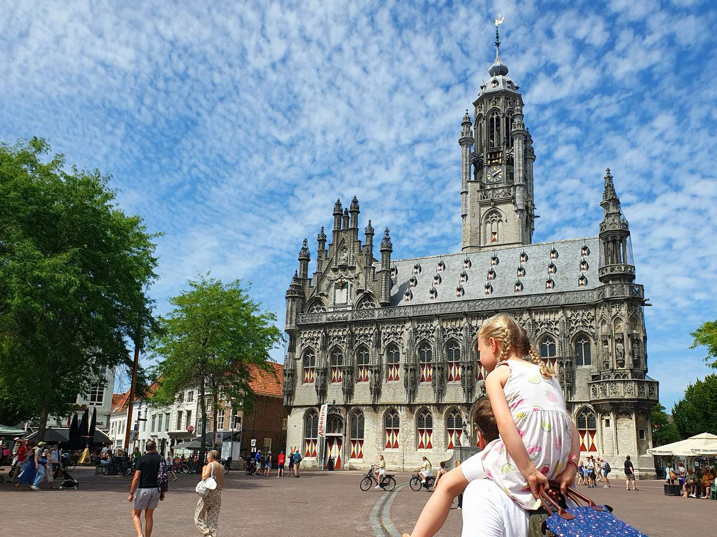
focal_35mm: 30
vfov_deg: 46.7
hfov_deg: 59.8
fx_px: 621
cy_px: 296
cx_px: 396
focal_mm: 4.3
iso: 50
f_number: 2.4
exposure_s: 1/2000
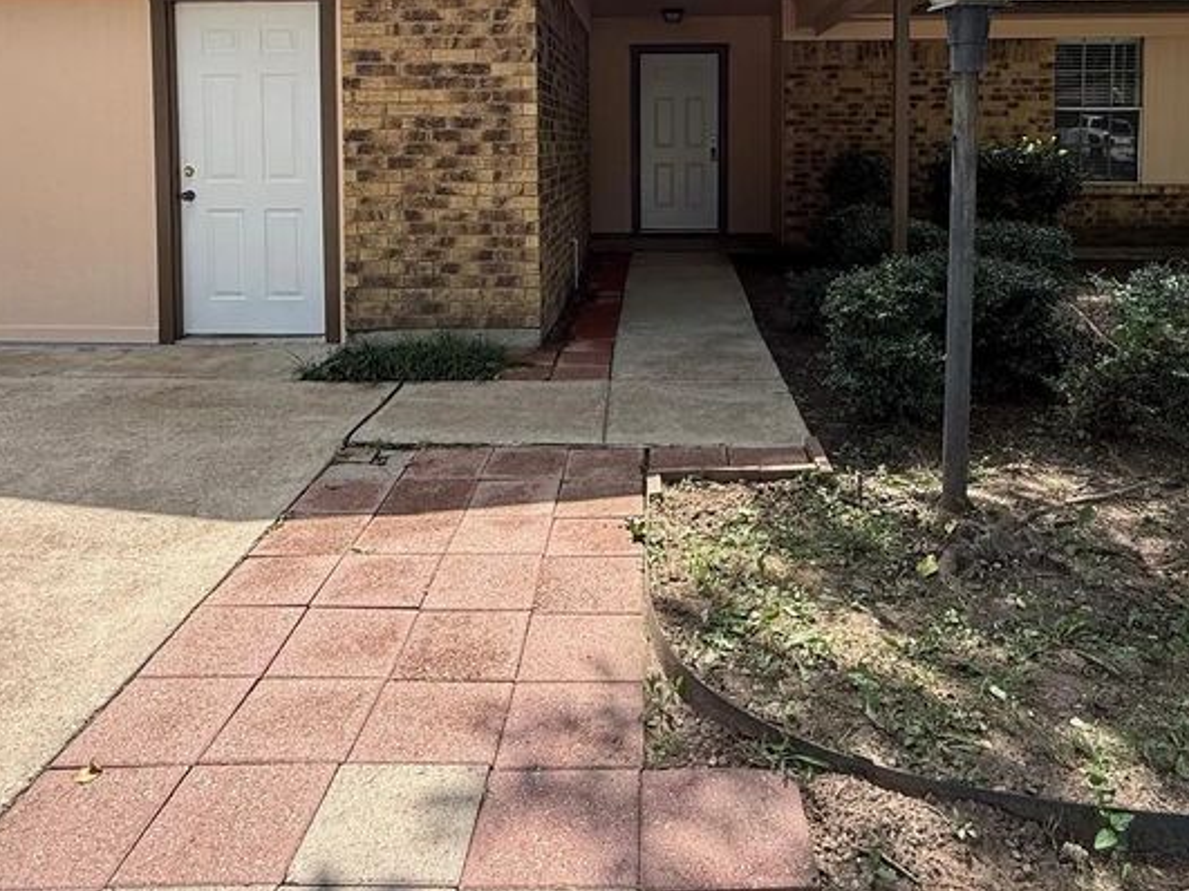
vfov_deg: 48.7
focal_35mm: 27
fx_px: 927
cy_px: 193
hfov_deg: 65.3
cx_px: 629
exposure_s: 1/479
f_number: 2.2
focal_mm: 2.22
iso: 64
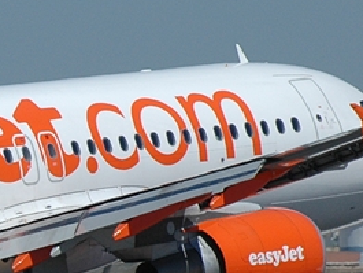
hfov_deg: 1.8
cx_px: -263
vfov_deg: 1.4
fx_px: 11402
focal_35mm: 1087
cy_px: 212
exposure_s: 1/1600
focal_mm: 195
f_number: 10
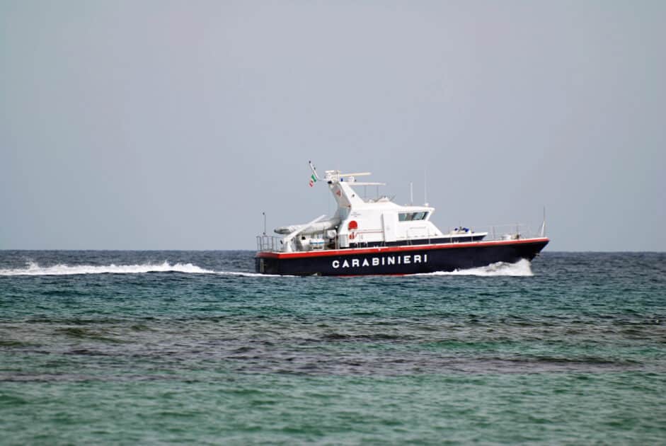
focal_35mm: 450
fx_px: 8335
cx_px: 333
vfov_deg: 3.1
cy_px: 223
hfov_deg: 4.6
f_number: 5.6
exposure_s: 1/500
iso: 100
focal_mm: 300
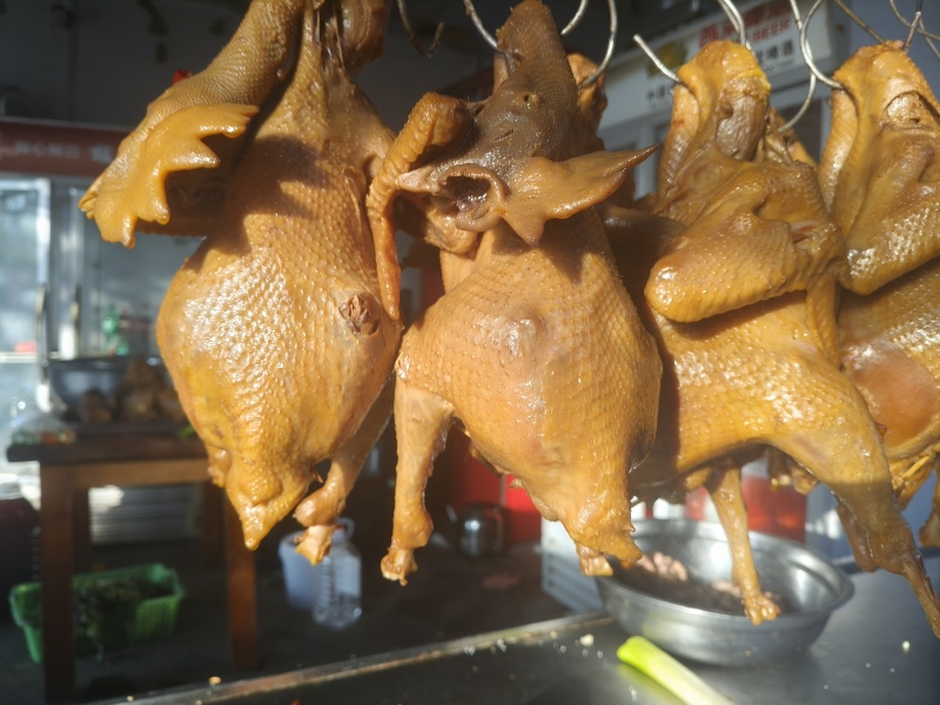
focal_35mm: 26
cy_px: 352
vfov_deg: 53.1
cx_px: 470
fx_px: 706
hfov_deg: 67.3
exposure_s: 1/100
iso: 80
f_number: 1.8
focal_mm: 4.84
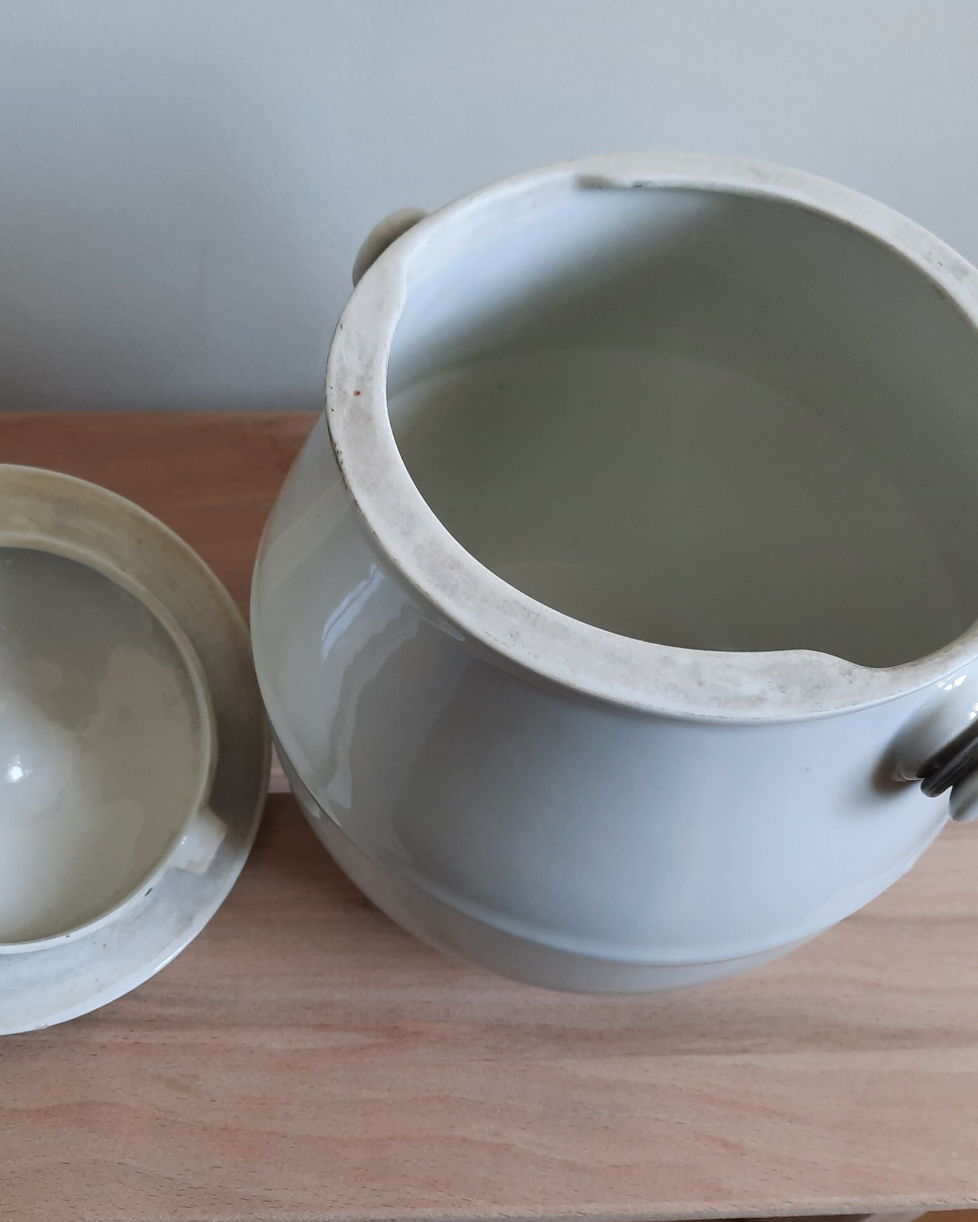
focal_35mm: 33
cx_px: 363
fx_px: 1194
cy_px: 606
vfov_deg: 54.2
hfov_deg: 44.2
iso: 200
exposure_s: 1/50
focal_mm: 4.6
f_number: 2
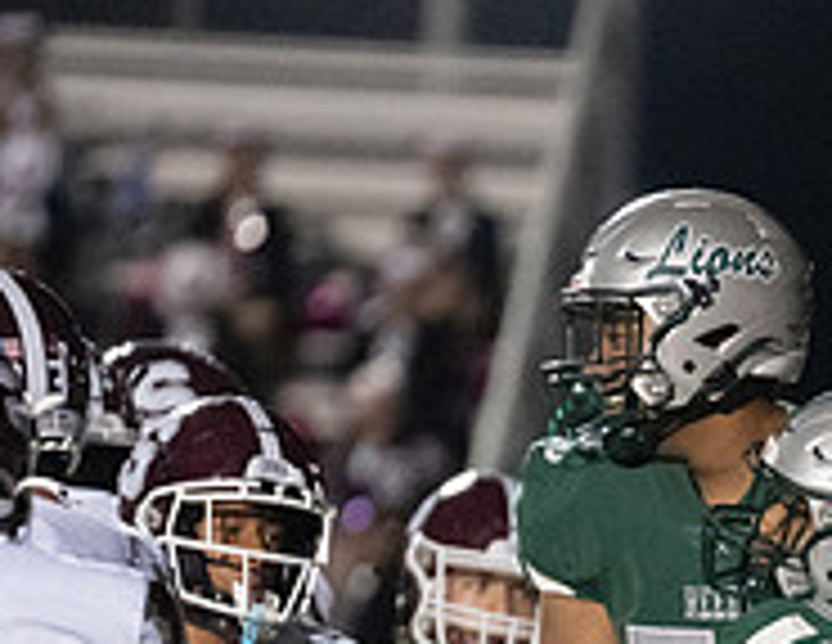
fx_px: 19855
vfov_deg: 1.9
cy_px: 829
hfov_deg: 2.4
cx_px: 976
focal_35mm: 817
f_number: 2.8
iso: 12800
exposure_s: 1/1250
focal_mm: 200
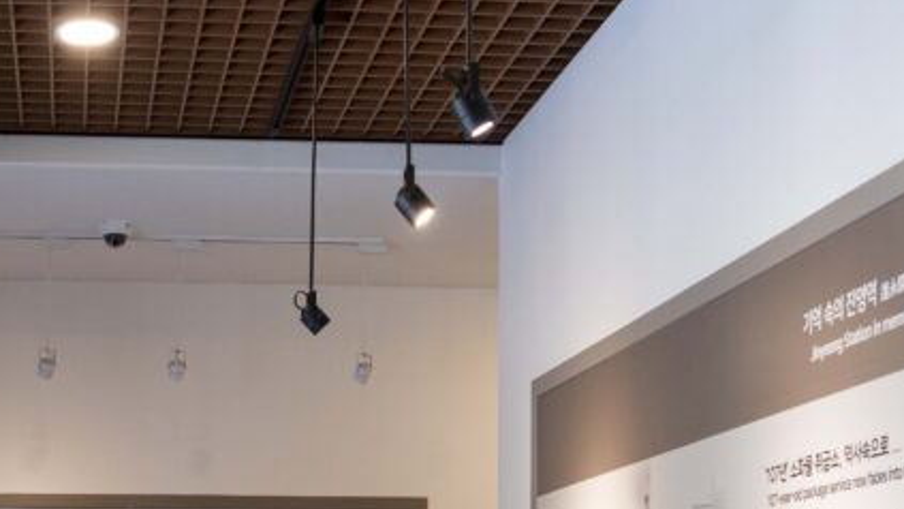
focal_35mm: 71
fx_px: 1702
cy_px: 709
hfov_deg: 29.0
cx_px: 171
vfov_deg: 15.9
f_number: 4
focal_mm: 28
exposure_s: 1/160
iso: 2000
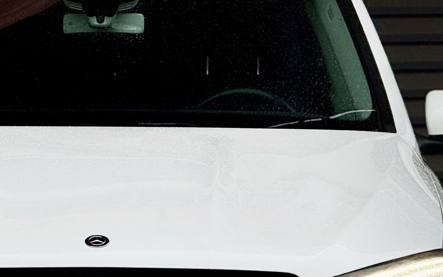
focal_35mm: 341
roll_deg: +0.2
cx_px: 96
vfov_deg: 3.8
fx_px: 4117
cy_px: 268
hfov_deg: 6.2
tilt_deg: -2.7
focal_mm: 15.66
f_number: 2.8
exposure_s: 1/301
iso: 50
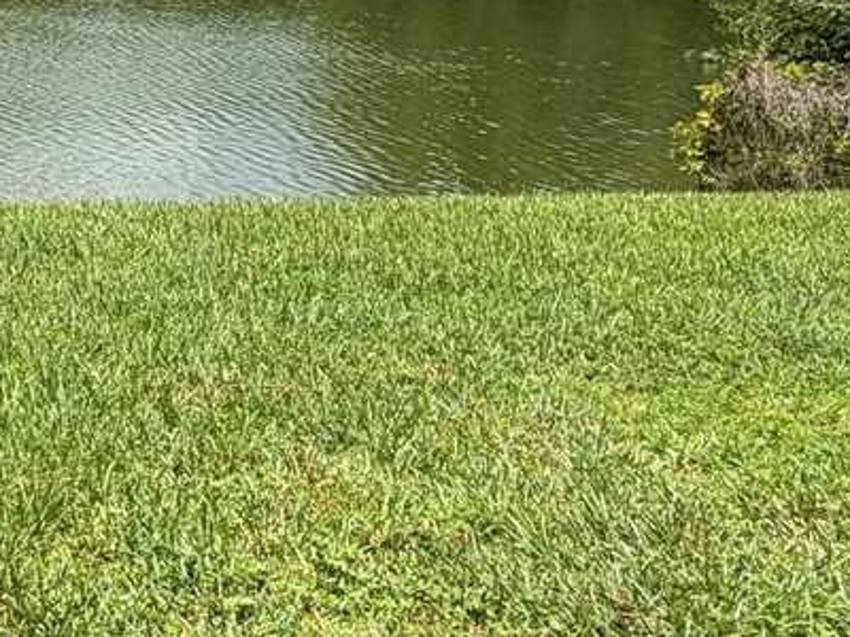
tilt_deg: -2.3
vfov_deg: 24.3
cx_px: -159
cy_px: -74
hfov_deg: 29.7
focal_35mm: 56
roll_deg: -3.1
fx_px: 1375
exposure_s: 1/928
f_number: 2.2
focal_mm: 2.22
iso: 20
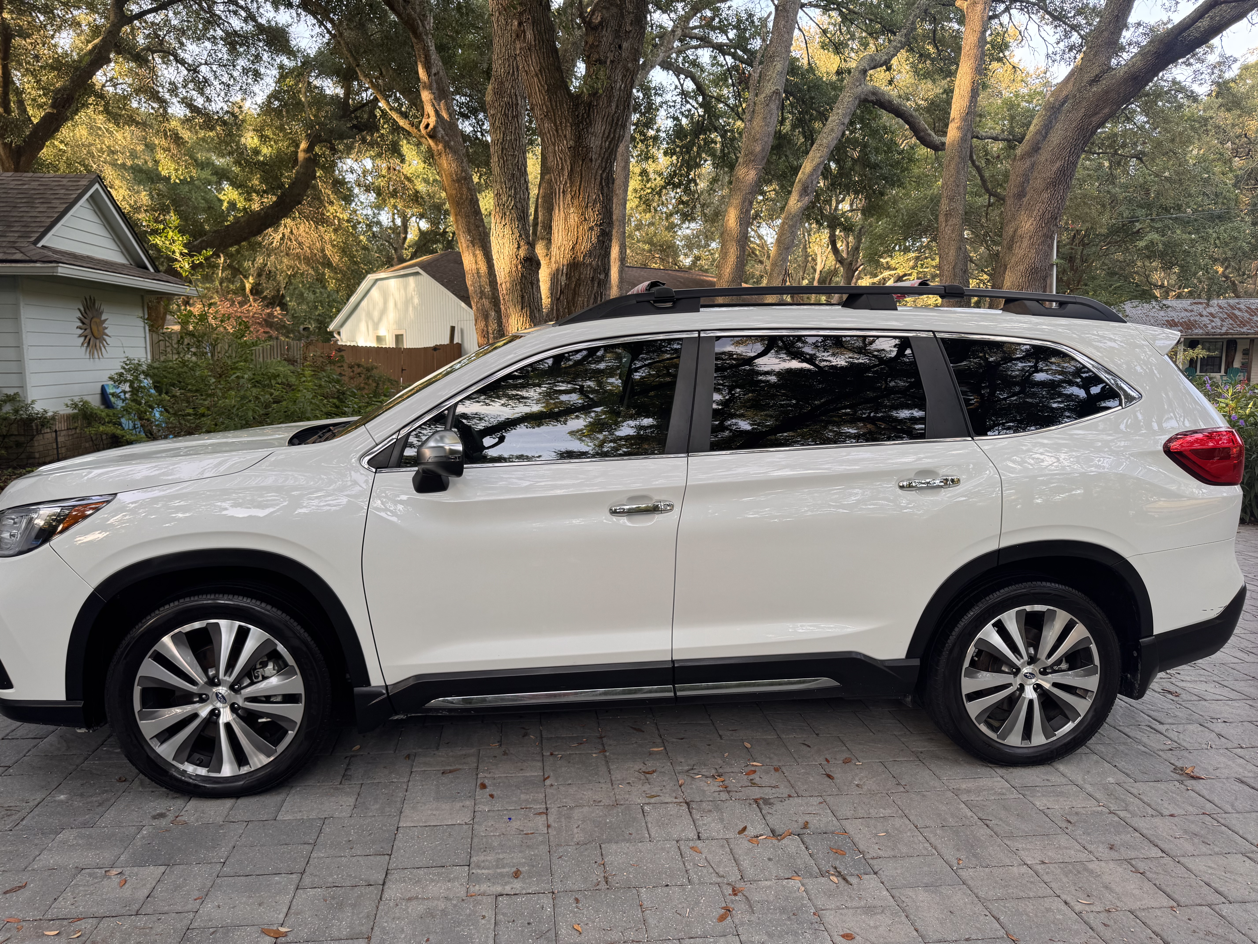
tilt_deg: -8.5
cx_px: 629
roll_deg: -0.2
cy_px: 472
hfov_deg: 71.6
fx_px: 872
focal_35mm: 24
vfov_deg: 56.8
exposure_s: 1/121
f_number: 1.78
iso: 80
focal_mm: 6.76
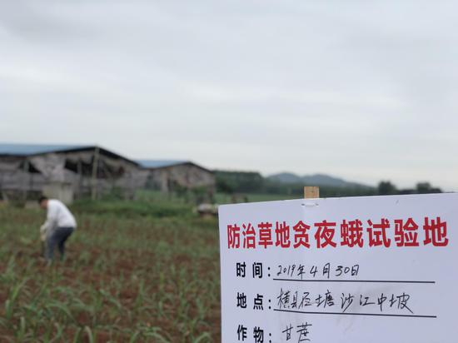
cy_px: 172
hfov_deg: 33.8
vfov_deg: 25.6
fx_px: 754
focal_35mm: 57
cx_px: 229
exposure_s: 1/242
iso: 20
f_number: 2.8
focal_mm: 6.6
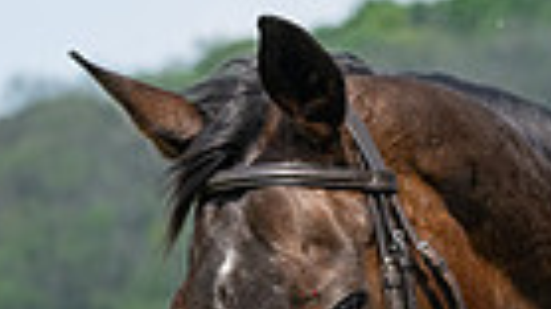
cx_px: 771
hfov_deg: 3.1
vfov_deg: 1.8
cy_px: 475
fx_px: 10017
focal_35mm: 686
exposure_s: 1/1000
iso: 400
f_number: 8
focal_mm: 135
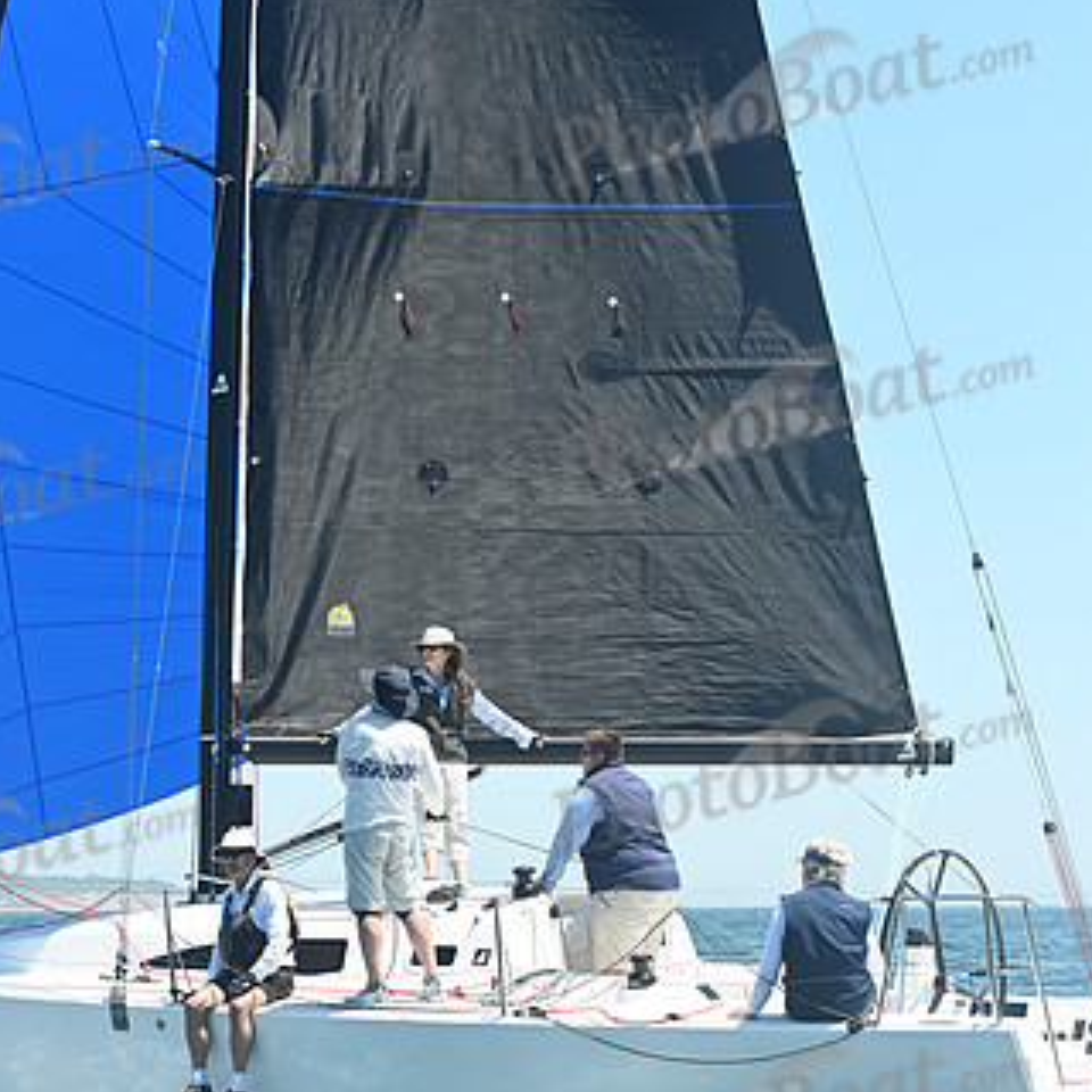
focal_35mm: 108
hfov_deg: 16.1
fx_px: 3855
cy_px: 640
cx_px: 379
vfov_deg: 16.1
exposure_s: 1/1000
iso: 320
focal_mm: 70
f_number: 5.6
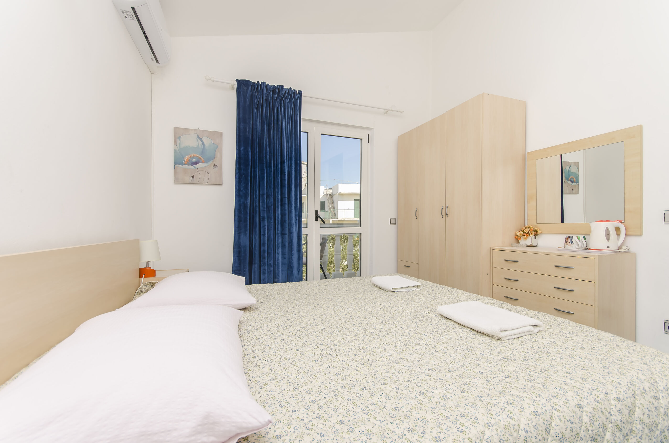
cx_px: 334
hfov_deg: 100.5
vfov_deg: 77.1
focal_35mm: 15
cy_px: 222
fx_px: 278
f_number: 7.1
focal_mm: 10
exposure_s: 1/160
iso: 100
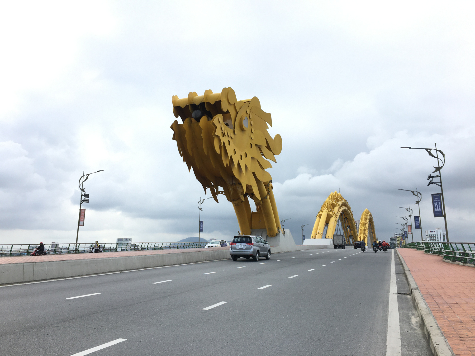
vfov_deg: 48.2
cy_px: 178
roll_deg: -1.2
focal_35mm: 29
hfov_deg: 61.7
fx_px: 398
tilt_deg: +12.1
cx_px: 238
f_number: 2.2
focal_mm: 4.15
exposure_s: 1/999
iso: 25
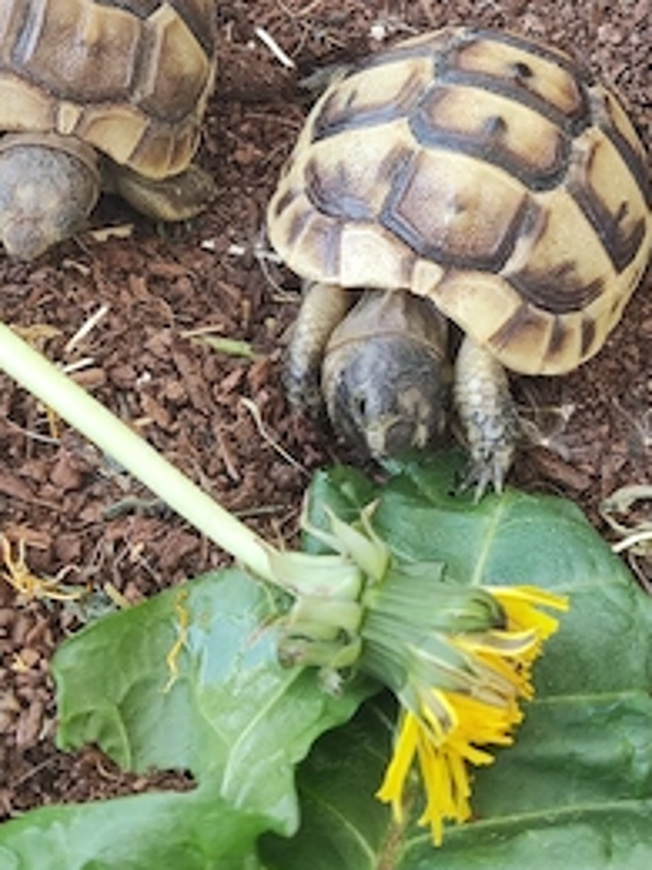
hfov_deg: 35.8
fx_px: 1005
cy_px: 318
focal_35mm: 40
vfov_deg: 46.3
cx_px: 261
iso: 83
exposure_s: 1/100
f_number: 1.79
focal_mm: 4.71
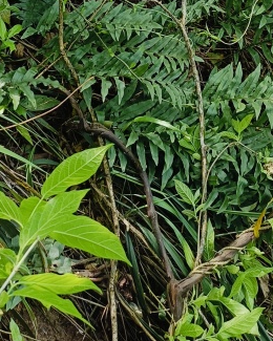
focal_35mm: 80
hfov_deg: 19.0
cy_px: -154
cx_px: 207
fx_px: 808
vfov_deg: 20.7
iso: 143
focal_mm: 4.7
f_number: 1.7
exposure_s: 1/101
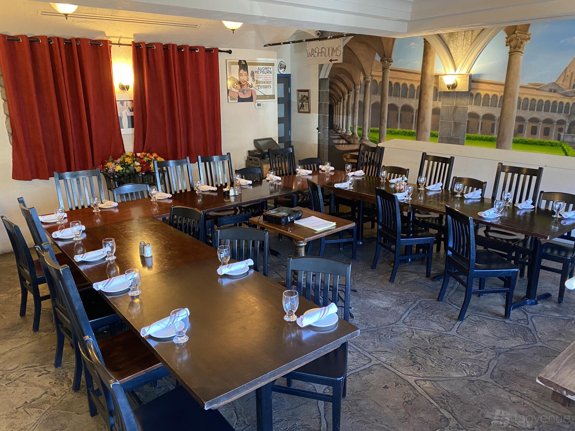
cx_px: 288
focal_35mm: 26
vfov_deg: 53.1
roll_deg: +0.4
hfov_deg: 67.3
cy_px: 216
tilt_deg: -17.0
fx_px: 432
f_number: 1.8
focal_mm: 4.25
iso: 400
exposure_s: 1/40
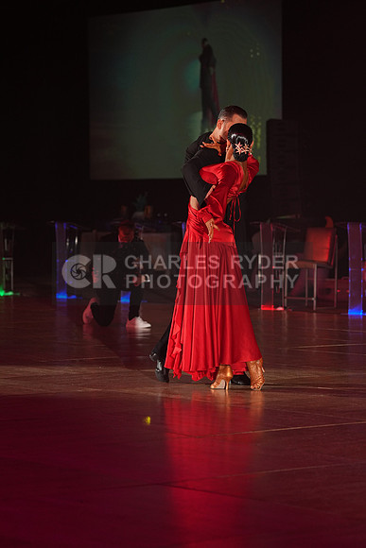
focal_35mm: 119
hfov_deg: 11.5
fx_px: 1814
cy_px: 274
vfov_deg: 17.2
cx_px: 183
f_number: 4
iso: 800
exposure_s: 1/400
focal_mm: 119
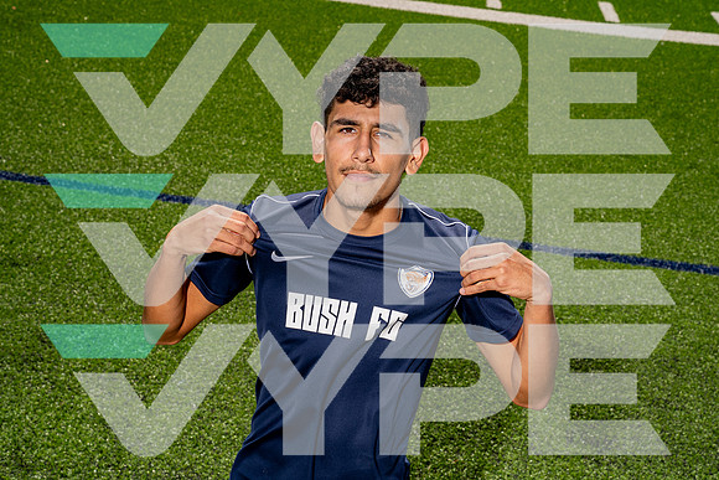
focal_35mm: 67
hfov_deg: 30.1
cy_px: 240
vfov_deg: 20.3
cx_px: 360
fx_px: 1338
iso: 100
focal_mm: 67
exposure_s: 1/250
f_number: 11
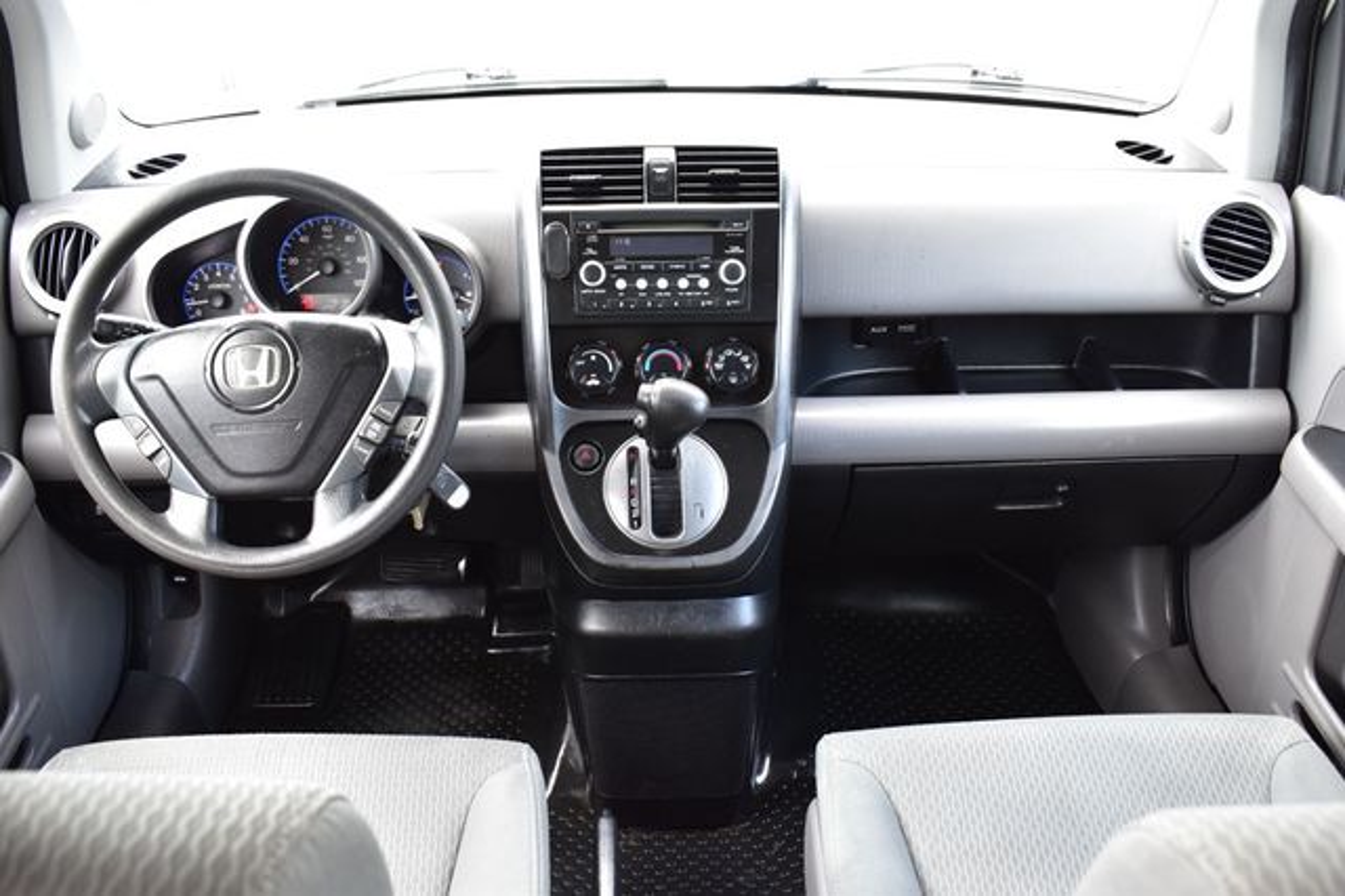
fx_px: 1232
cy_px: 448
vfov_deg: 39.9
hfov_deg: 57.2
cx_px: 672
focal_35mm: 33
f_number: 7.1
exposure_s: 1/30
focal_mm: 22
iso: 400
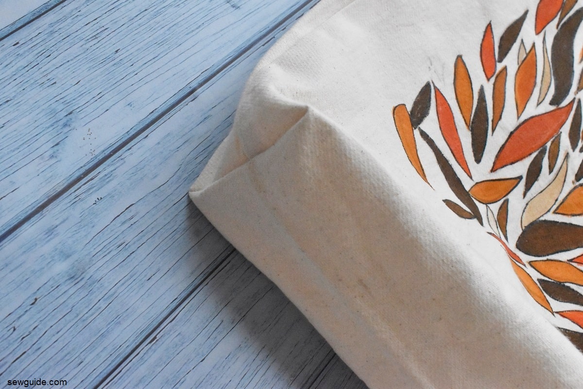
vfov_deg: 31.9
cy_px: 194
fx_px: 680
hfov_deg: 46.4
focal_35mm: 42
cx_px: 292
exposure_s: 1/4000
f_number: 10
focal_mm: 28
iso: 8000
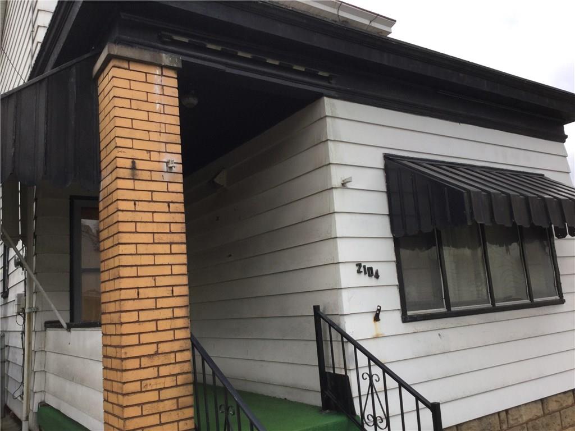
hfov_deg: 58.4
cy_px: 216
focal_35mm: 31
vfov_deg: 45.4
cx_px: 288
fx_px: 515
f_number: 2.4
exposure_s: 1/463
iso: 25
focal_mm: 3.3
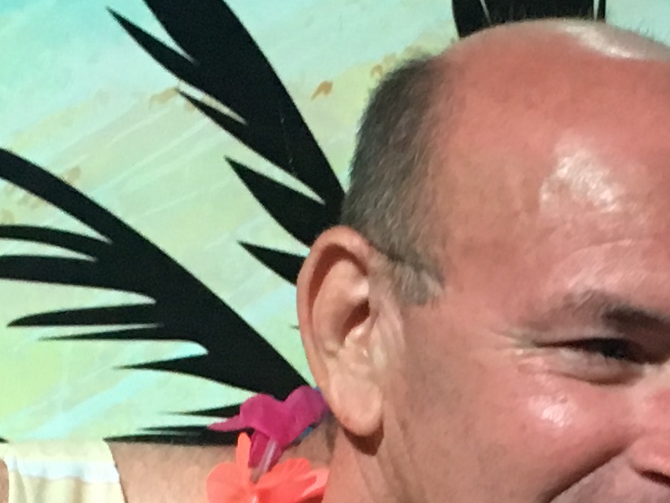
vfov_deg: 10.3
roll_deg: -2.9
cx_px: 789
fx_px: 2750
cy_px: 618
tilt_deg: -7.7
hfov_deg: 13.5
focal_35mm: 142
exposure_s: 1/30
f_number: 2.2
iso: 160
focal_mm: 4.15
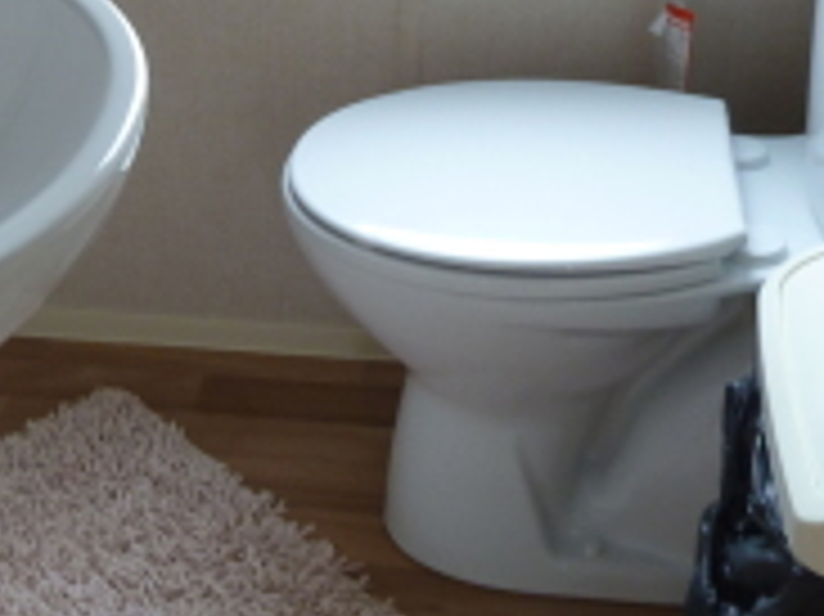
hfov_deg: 27.1
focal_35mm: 70
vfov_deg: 20.8
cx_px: 135
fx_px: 1665
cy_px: 153
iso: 125
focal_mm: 4.1
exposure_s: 1/30
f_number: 3.3
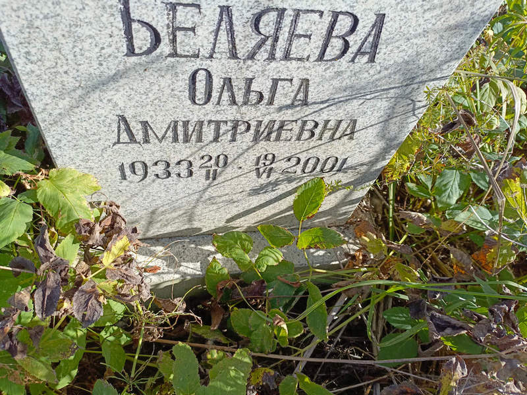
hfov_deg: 69.4
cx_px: 264
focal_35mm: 25
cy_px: 198
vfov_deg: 54.9
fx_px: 381
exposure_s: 1/612
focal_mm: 4.76
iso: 116
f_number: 1.69
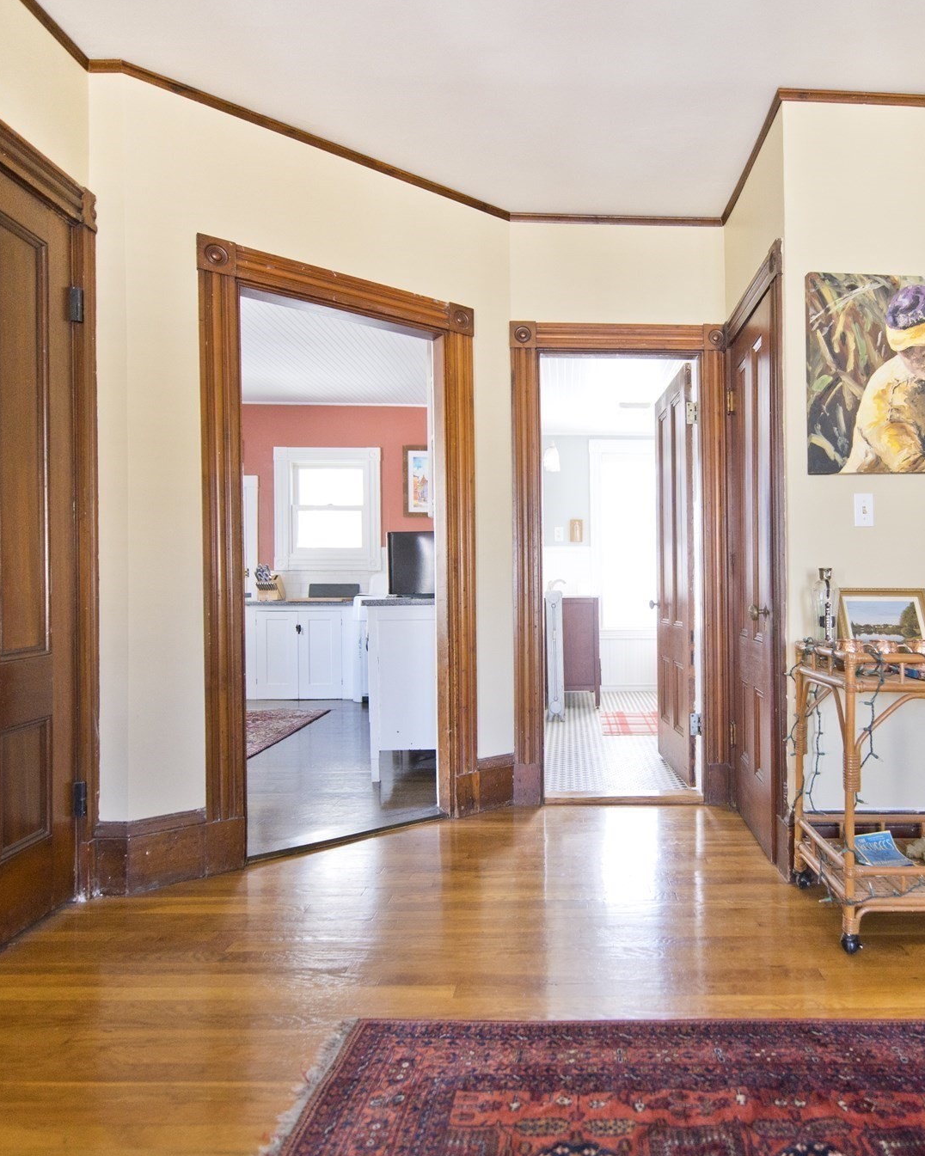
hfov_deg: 66.0
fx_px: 684
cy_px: 574
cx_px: 629
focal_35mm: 20
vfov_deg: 80.4
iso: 1100
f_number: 2.8
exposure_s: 1/125
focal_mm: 14
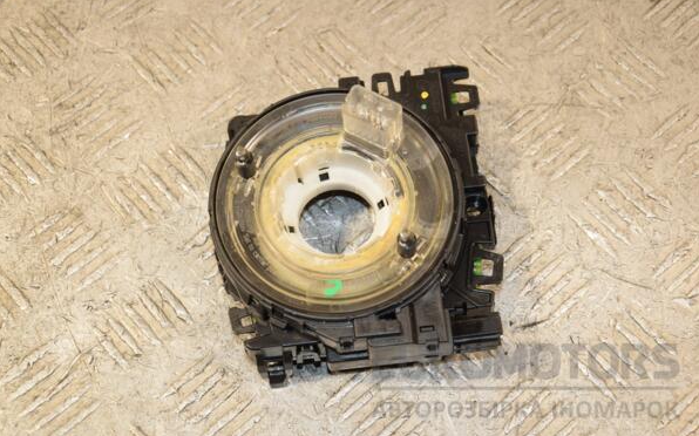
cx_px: 350
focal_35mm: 77
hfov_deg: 26.8
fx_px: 1466
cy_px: 205
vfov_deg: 16.9
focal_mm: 50
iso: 800
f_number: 6.3
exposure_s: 1/200
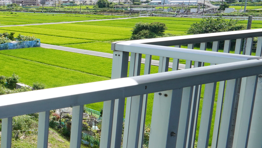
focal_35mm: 48
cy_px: 53
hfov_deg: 29.3
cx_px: -116
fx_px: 336
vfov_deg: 24.7
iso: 160
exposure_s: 1/200
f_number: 8
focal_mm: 10.5
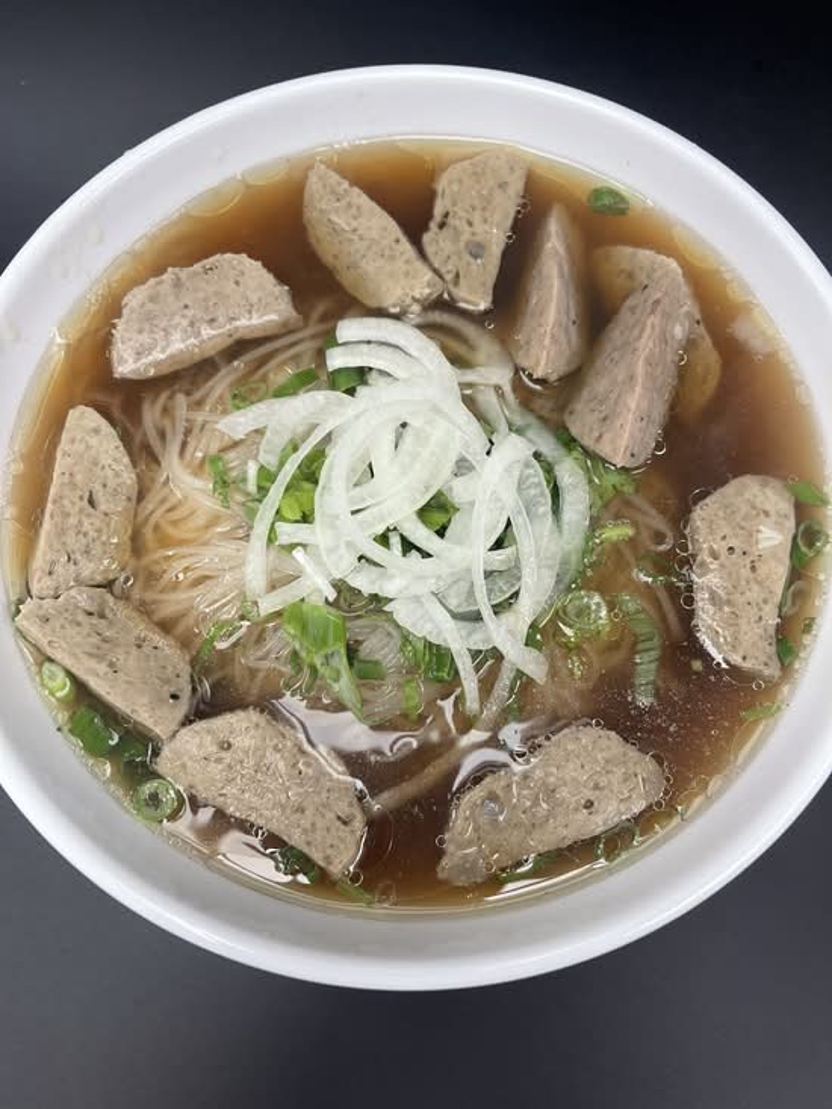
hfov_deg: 54.9
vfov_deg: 69.4
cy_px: 554
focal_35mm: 25
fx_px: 801
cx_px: 416
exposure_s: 1/120
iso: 100
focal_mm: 5.1
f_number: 1.6
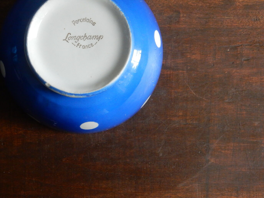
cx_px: 94
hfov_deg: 26.2
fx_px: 564
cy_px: 57
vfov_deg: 19.8
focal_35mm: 74
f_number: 4.5
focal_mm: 9
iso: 400
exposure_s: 1/50
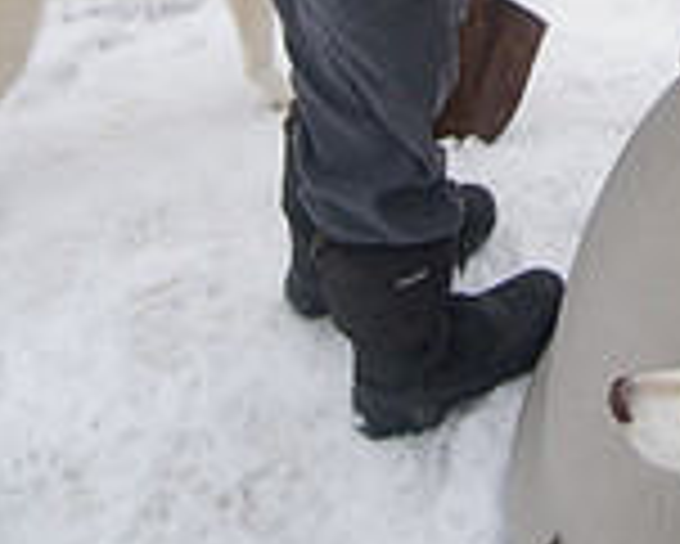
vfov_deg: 19.2
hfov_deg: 26.8
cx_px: 669
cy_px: -328
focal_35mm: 67
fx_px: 1349
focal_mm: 16
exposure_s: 1/500
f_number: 2.8
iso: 500
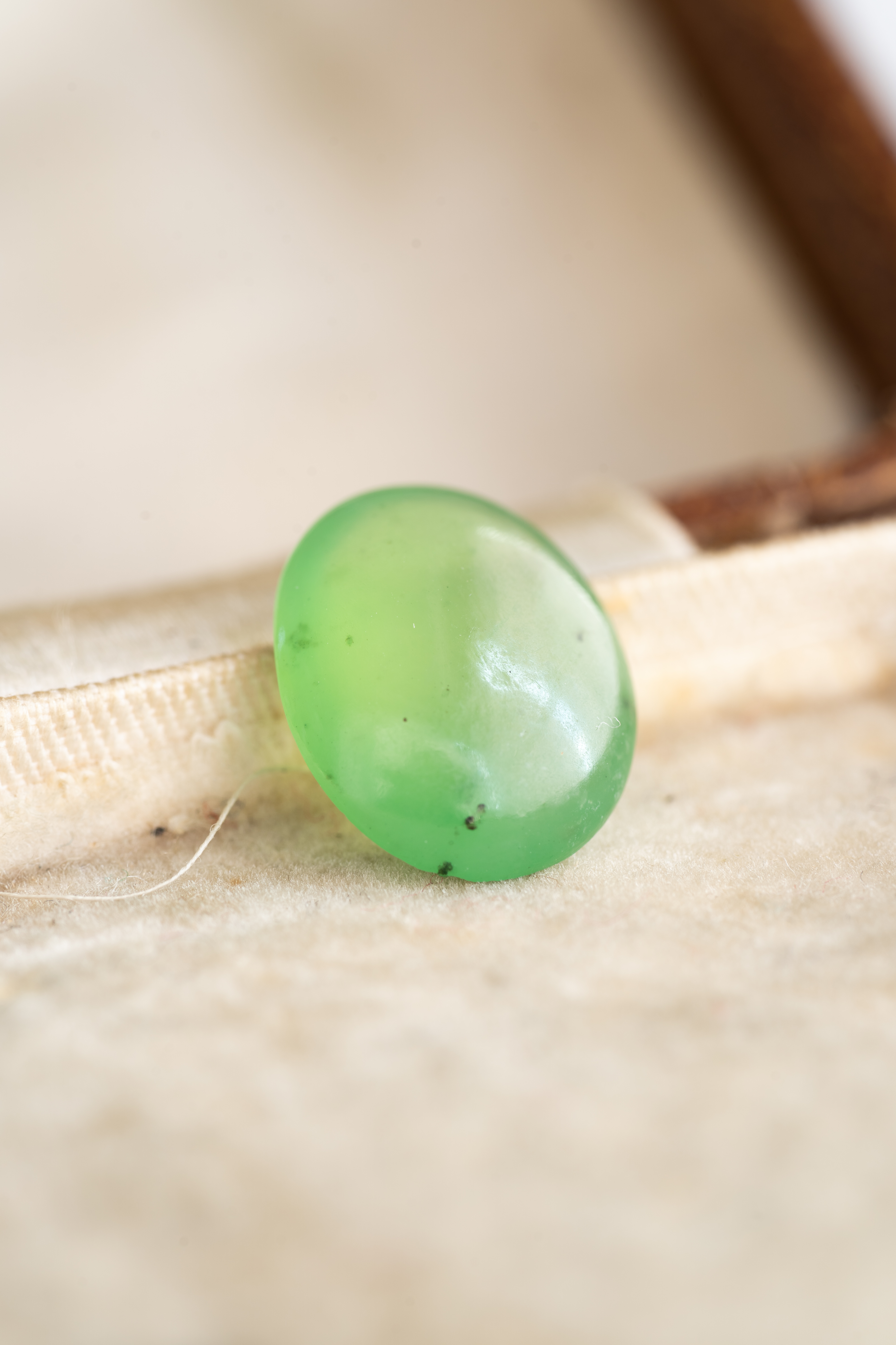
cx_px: 448
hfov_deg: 15.2
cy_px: 672
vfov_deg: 22.6
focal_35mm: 90
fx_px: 3360
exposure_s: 1/6
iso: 100
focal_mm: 90
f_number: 6.3
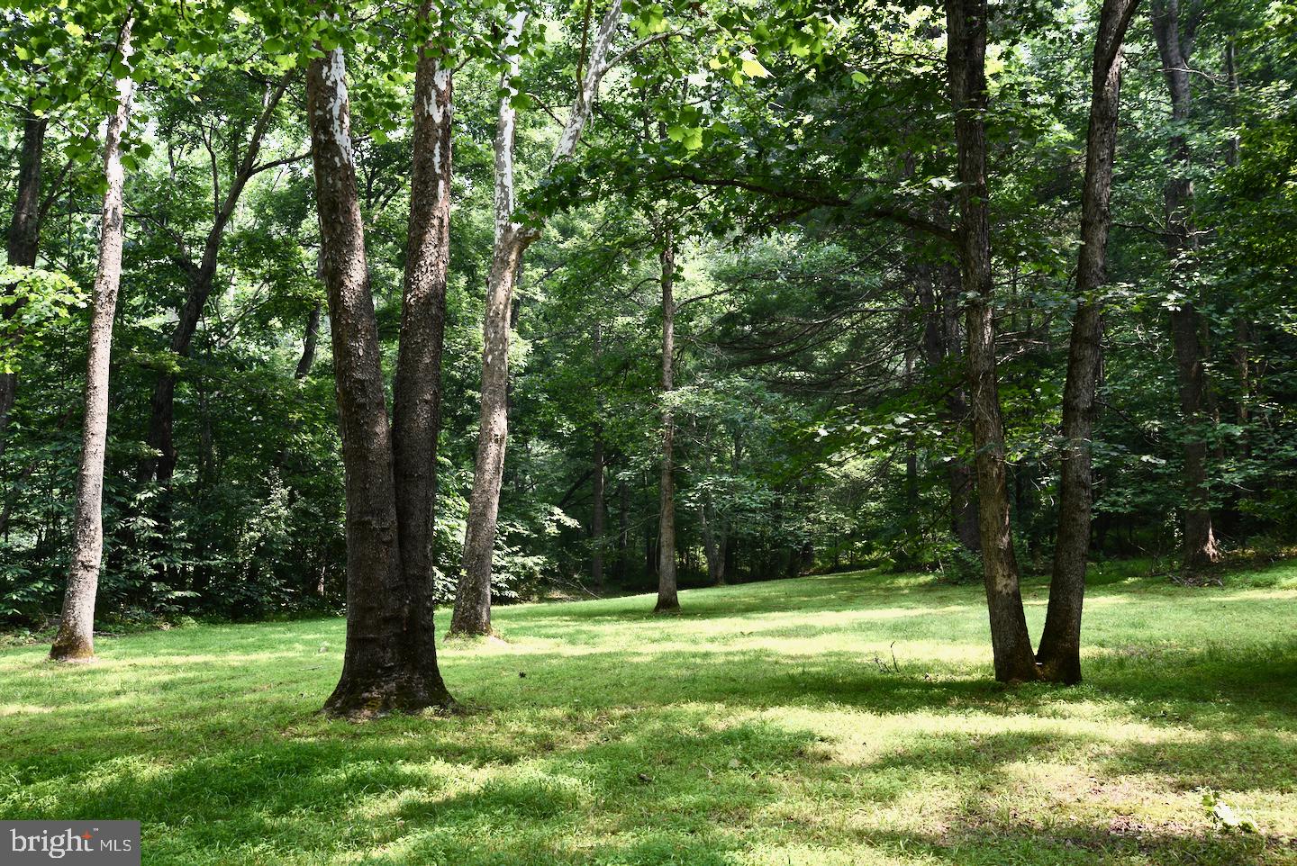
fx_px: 1622
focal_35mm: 45
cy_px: 433
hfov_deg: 43.6
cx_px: 648
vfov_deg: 29.9
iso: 100
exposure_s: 1/40
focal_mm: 45
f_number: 8
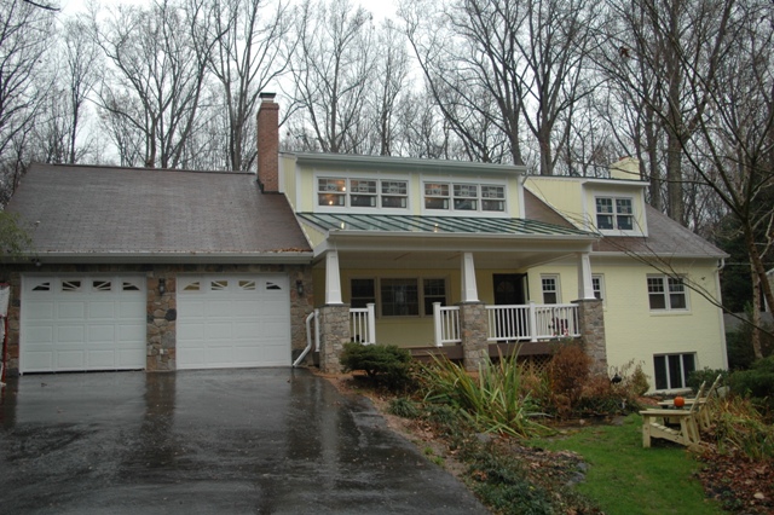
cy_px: 258
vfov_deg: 43.6
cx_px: 387
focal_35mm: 30
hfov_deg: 62.0
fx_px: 645
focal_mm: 20
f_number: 5
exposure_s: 1/100
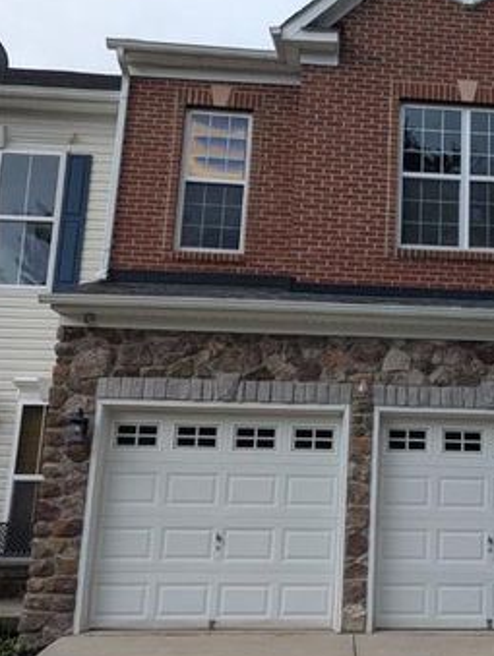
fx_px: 893
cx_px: 465
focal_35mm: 47
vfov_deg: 40.4
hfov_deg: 29.4
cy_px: 304
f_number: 1.85
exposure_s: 1/1414
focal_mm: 6.81
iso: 46
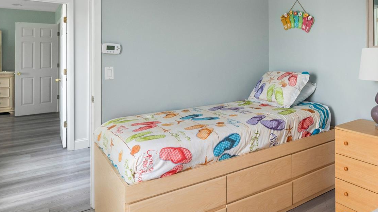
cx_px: 253
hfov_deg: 67.9
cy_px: 71
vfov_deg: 42.3
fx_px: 271
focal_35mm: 27
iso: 320
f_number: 7.1
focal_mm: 14
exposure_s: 1/50
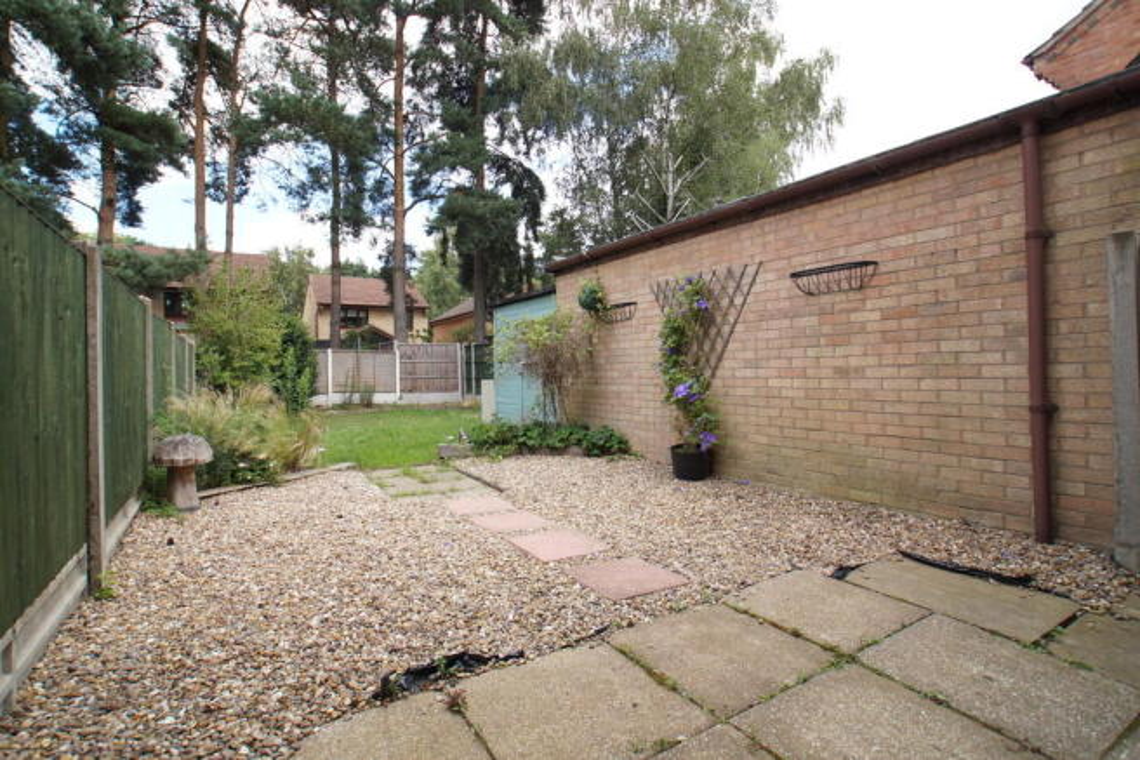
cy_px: 380
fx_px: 522
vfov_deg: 72.0
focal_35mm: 16
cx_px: 570
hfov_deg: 95.0
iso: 125
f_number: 6.3
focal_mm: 11
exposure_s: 1/60
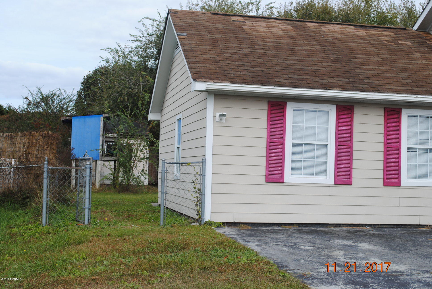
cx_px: 216
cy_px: 144
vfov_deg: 25.1
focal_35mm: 54
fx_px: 649
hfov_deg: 36.8
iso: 100
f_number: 8
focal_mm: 36
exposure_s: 1/250
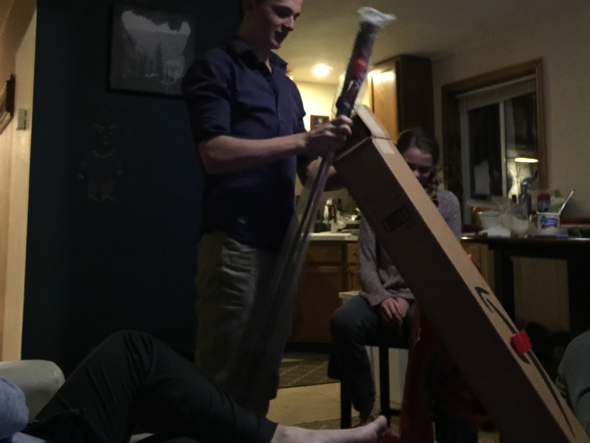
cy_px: 158
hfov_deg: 46.8
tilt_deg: +6.1
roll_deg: +0.9
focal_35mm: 40
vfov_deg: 35.7
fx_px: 682
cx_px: 282
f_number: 2.2
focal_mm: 4.15
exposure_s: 1/4
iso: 125
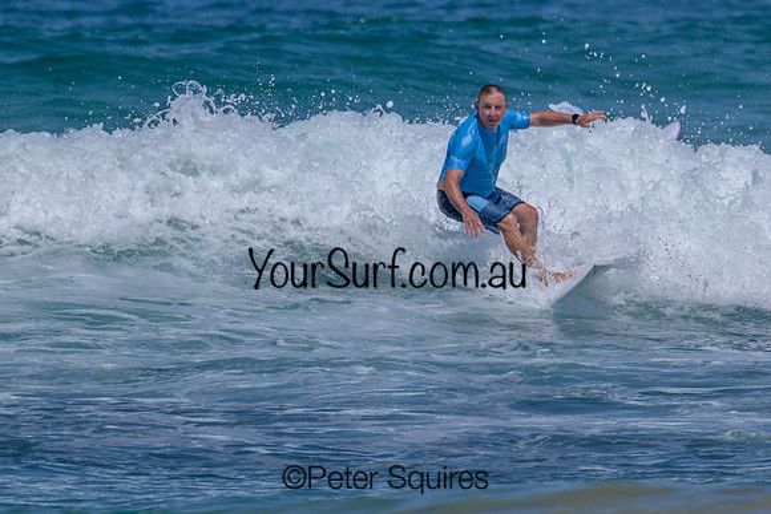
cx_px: 506
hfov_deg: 1.9
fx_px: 23147
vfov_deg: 1.3
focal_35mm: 1081
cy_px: 219
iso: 450
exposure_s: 1/2000
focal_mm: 800
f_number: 11
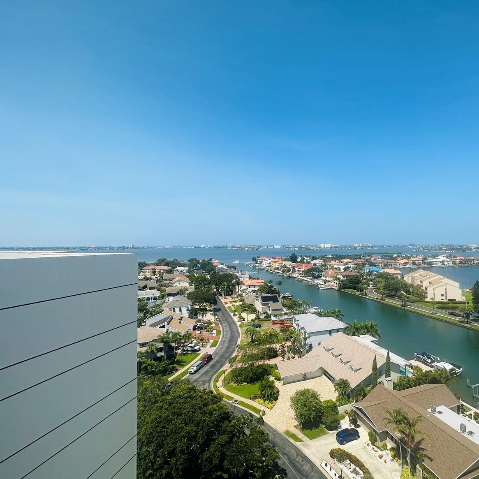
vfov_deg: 84.0
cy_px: 238
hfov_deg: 83.0
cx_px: 287
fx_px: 266
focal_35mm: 17
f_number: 2.2
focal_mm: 2.22
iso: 40
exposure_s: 1/2618
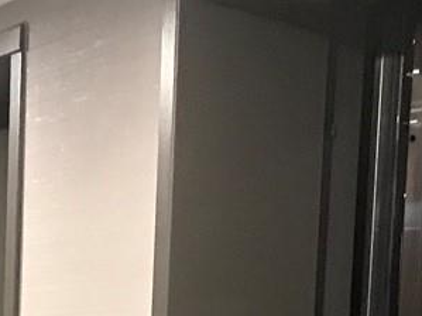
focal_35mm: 150
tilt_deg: -9.8
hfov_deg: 12.3
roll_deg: +0.5
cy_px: 700
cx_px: -275
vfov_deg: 9.1
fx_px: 1828
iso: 100
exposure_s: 1/13
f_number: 1.8
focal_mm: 3.99
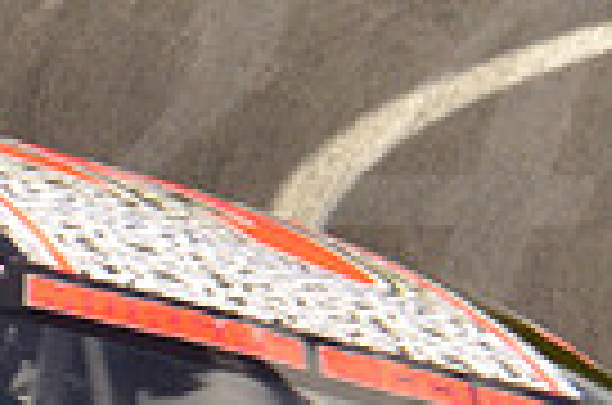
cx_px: -14
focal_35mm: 1192
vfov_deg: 1.1
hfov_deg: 1.7
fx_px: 20216
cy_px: 868
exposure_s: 1/800
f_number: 14
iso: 1000
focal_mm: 135
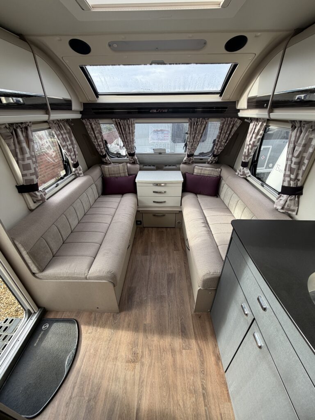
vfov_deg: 102.1
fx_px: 170
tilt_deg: -29.8
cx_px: 158
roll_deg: -0.2
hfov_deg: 85.7
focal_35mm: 14
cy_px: 210
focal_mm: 2.22
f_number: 2.2
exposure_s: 1/123
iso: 40
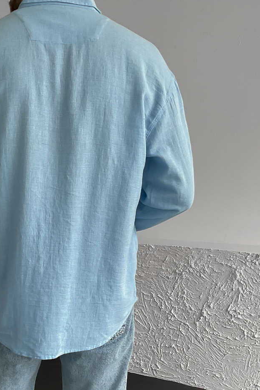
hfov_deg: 25.5
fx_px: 563
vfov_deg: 36.7
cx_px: 46
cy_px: 318
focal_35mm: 52
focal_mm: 3
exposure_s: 1/120
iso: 64
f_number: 1.8
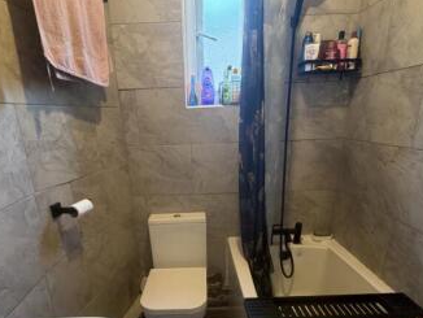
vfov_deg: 52.6
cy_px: 237
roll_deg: +3.5
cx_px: 195
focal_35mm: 25
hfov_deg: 69.2
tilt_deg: -21.5
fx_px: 306
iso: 320
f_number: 2.2
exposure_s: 1/50
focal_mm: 2.22
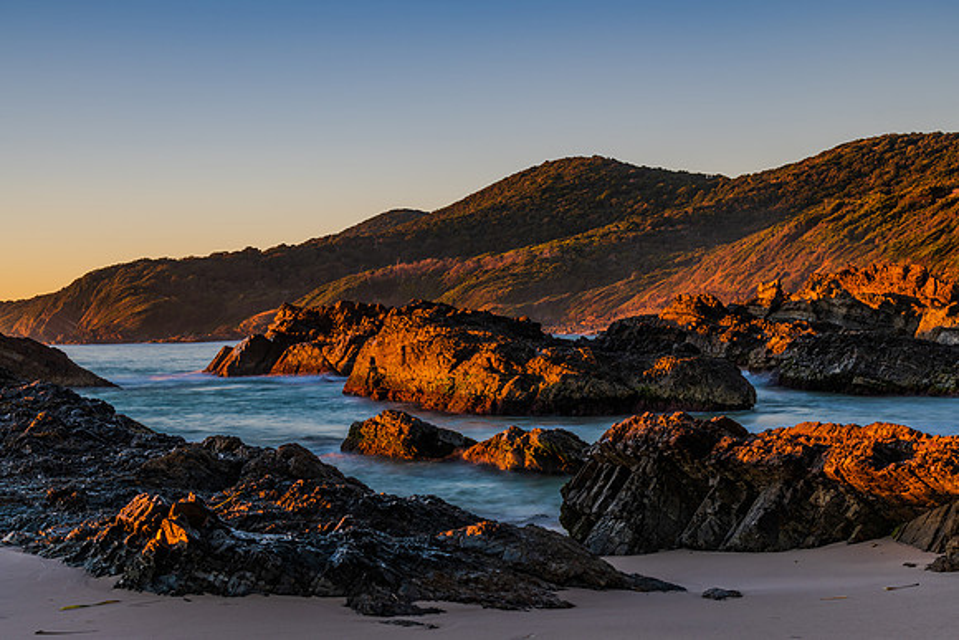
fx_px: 1405
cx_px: 480
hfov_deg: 37.7
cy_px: 330
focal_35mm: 53
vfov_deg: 25.7
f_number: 9
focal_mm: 48
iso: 31
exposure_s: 2
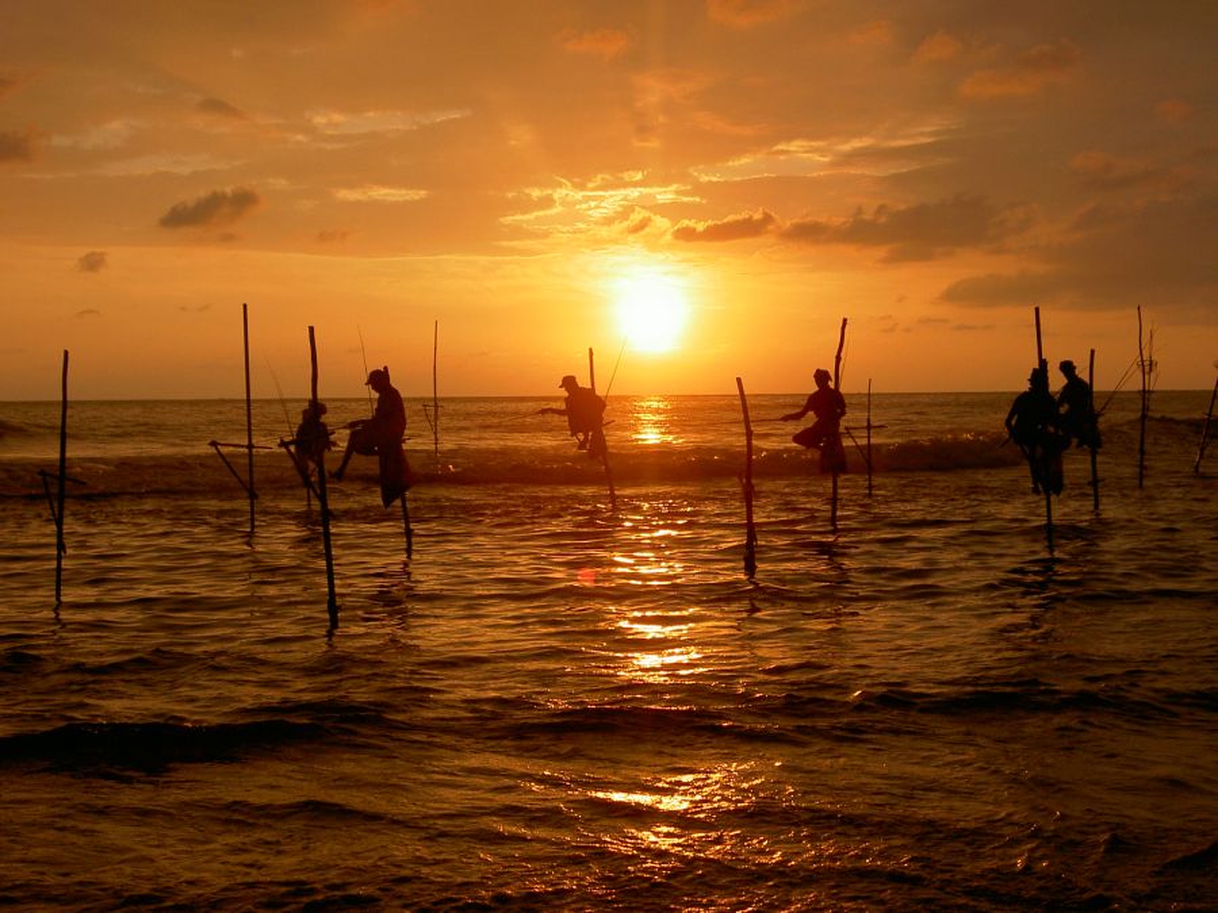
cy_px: 456
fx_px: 2111
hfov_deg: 32.2
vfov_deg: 24.4
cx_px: 609
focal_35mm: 60
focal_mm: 9.9
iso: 100
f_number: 3.8
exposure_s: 1/400
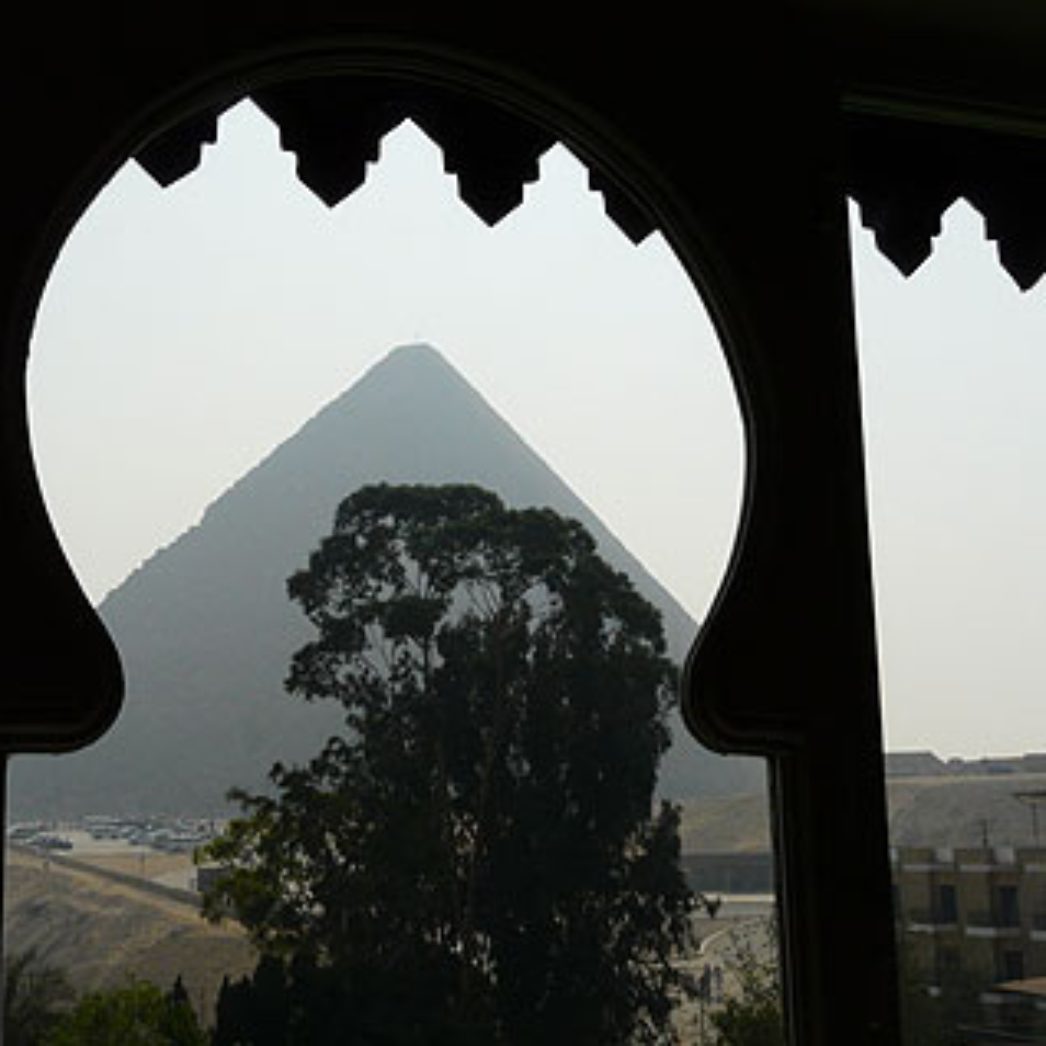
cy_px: 500
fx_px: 1880
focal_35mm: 55
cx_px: 418
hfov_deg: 31.0
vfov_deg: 31.1
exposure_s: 1/640
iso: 100
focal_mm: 7.2
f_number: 8
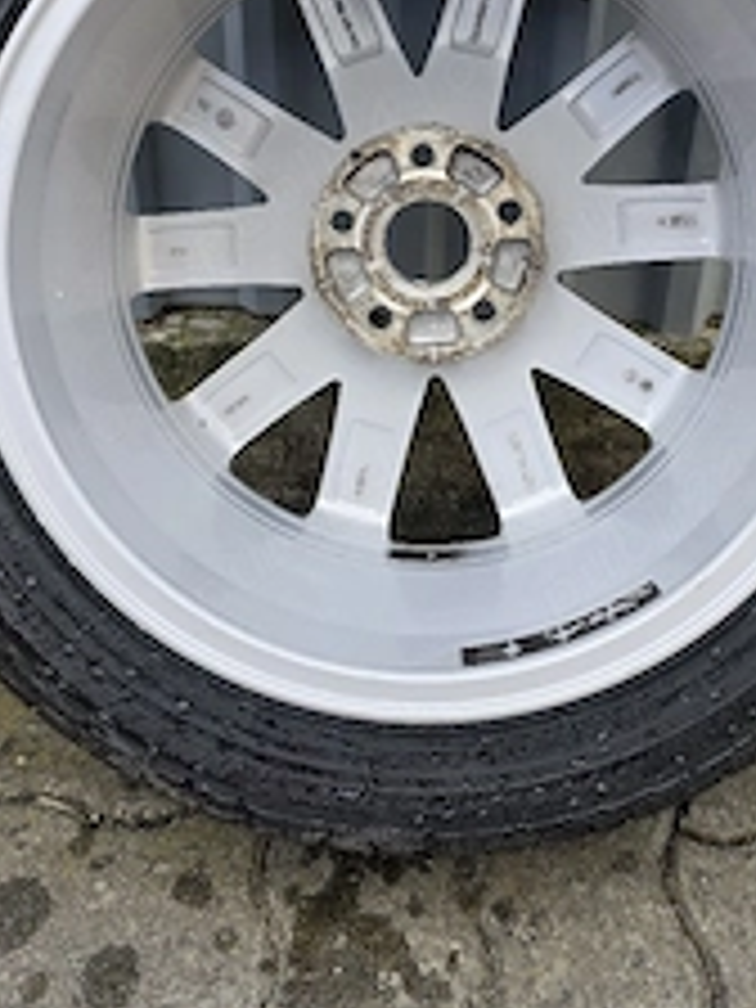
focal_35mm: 41
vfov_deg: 43.8
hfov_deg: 35.1
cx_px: 423
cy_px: 212
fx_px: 1194
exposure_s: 1/370
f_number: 1.7
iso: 40
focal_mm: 6.3
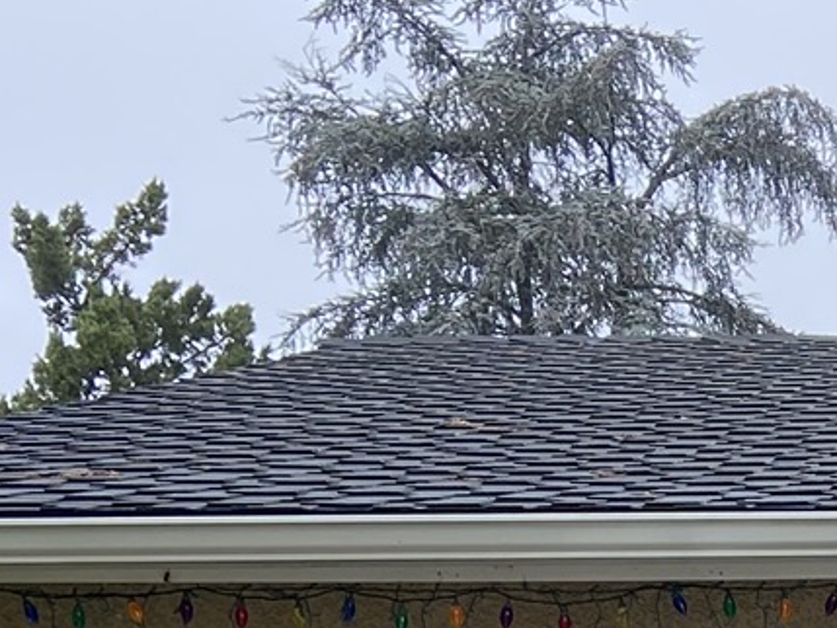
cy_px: 1254
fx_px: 2999
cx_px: 1309
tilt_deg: -3.5
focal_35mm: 124
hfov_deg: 14.6
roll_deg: +0.6
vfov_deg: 10.9
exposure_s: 1/300
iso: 32
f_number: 1.8
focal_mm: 4.25
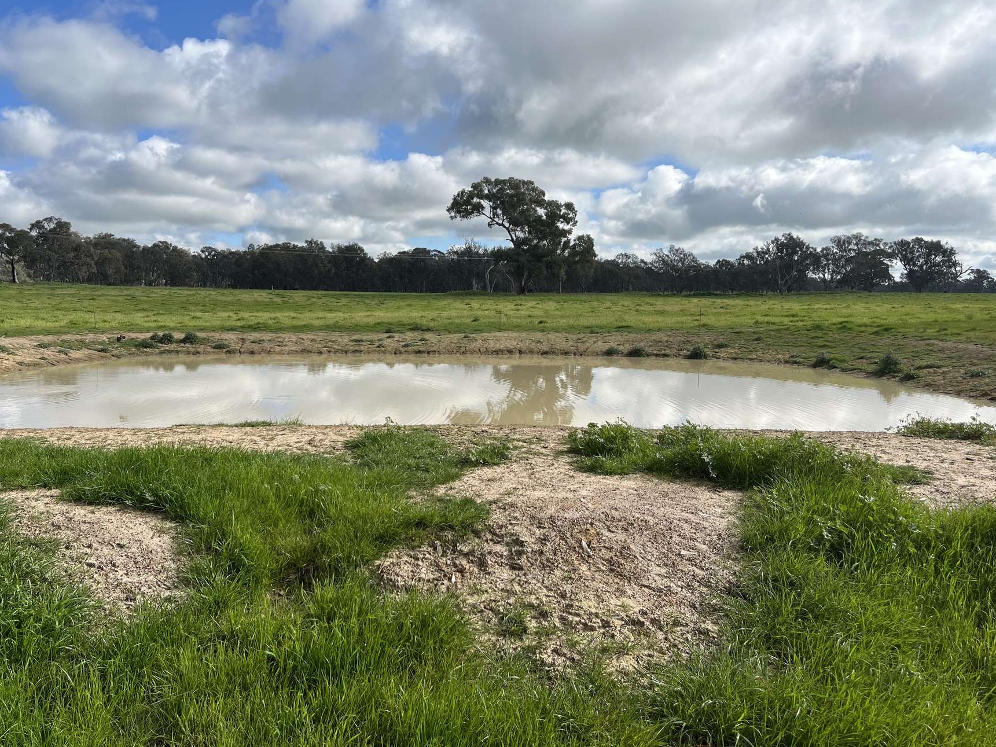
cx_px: 453
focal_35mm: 29
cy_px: 367
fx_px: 834
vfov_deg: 48.2
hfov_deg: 61.5
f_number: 1.6
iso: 50
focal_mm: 5.1
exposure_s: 1/4310
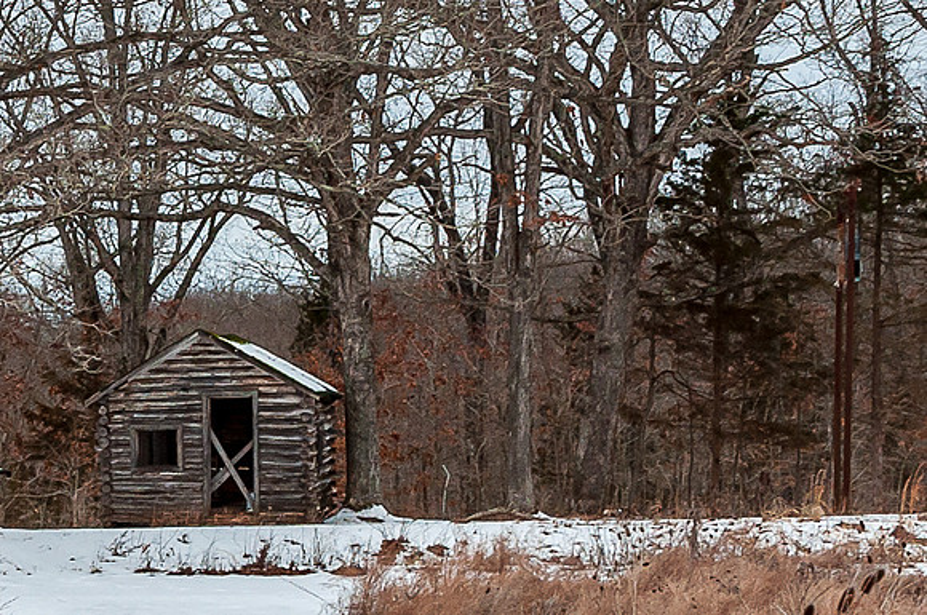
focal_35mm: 146
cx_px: 221
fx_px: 3743
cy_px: 337
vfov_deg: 9.4
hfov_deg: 14.1
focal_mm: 24
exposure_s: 1/125
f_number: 11
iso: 200
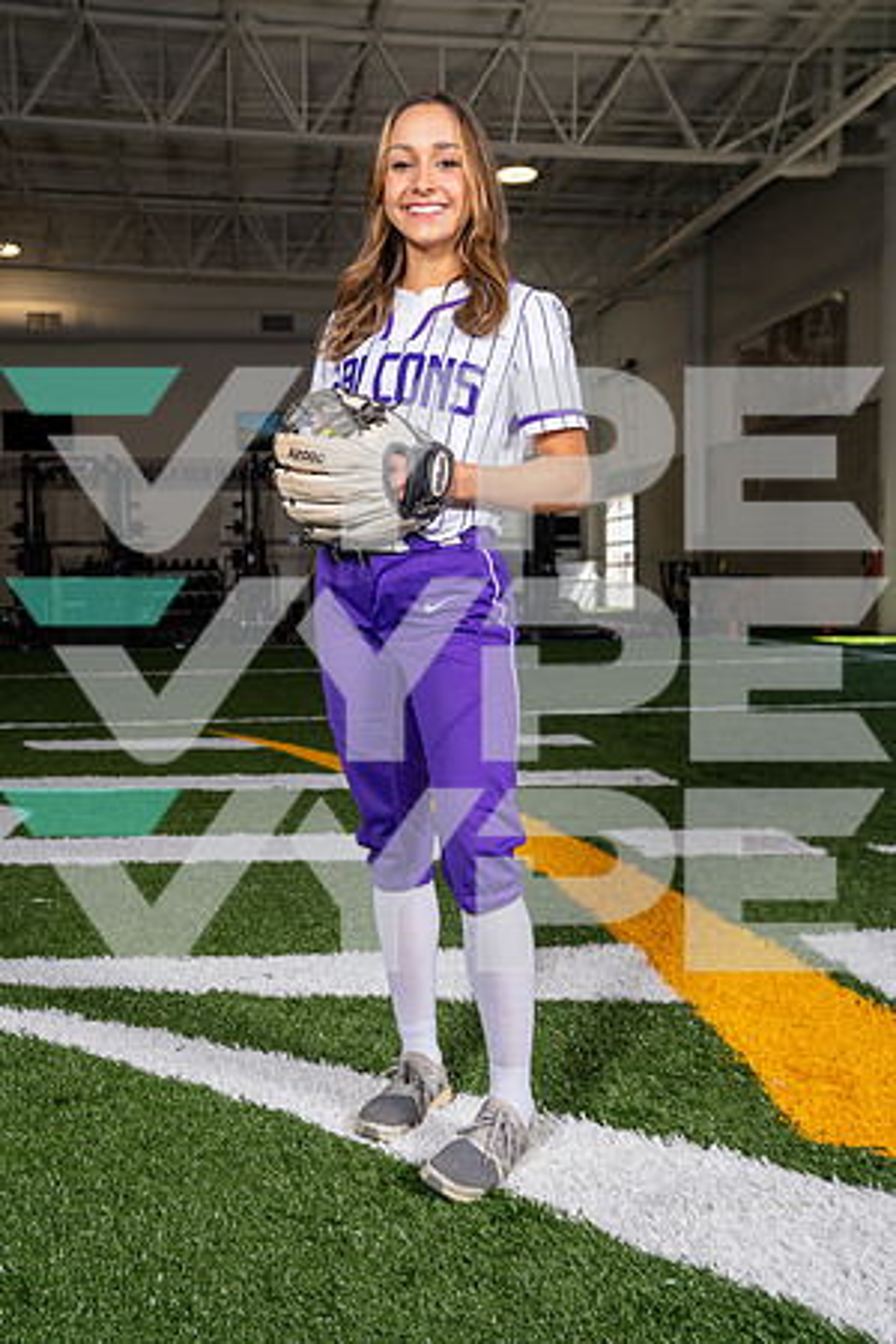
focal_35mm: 40
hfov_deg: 33.4
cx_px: 448
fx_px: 1493
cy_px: 672
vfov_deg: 48.5
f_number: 5.6
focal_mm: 40
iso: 200
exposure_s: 1/200
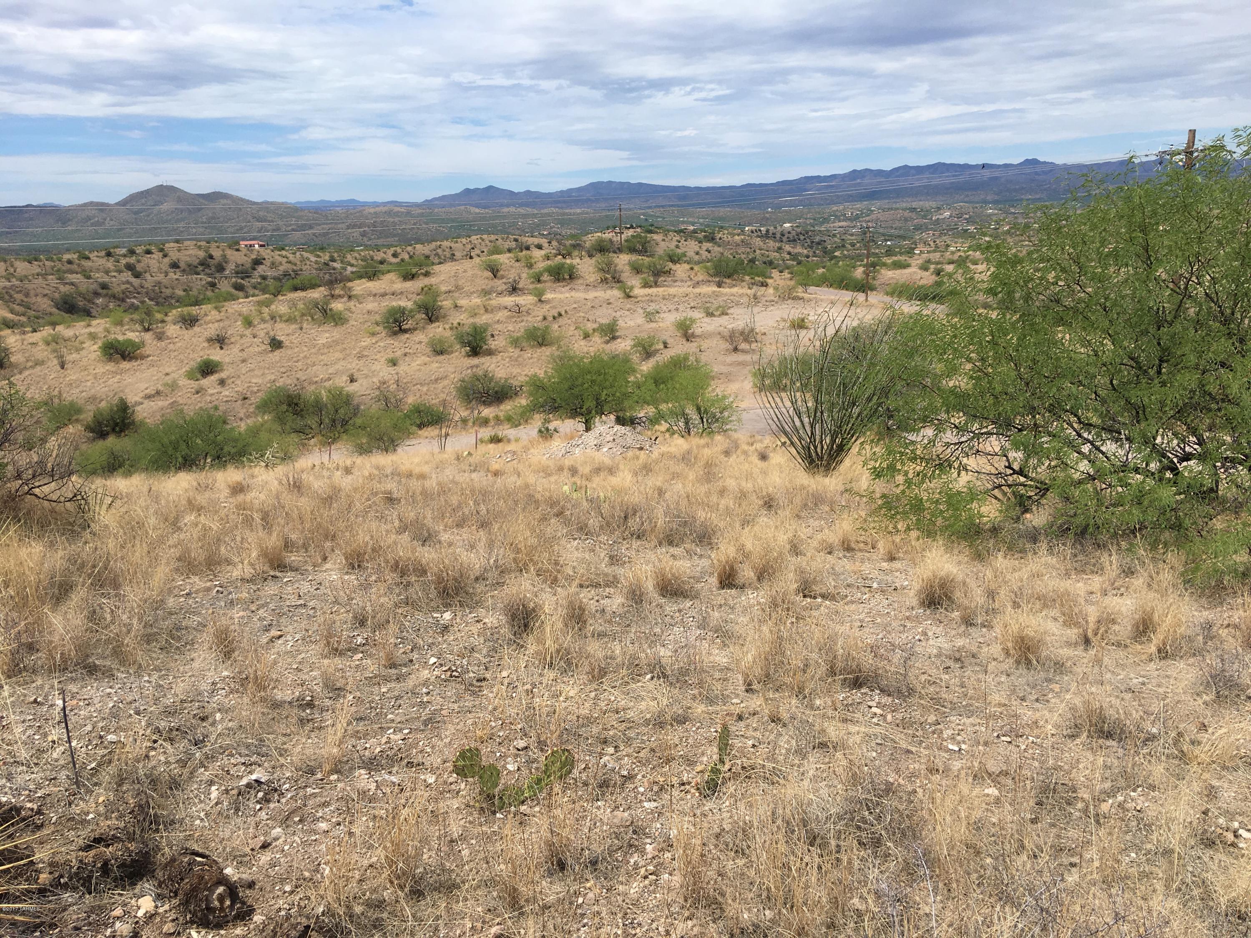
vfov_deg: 48.2
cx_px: 626
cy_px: 469
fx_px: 1048
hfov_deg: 61.7
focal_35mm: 29
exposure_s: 1/2849
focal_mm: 4.15
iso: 25
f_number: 2.2
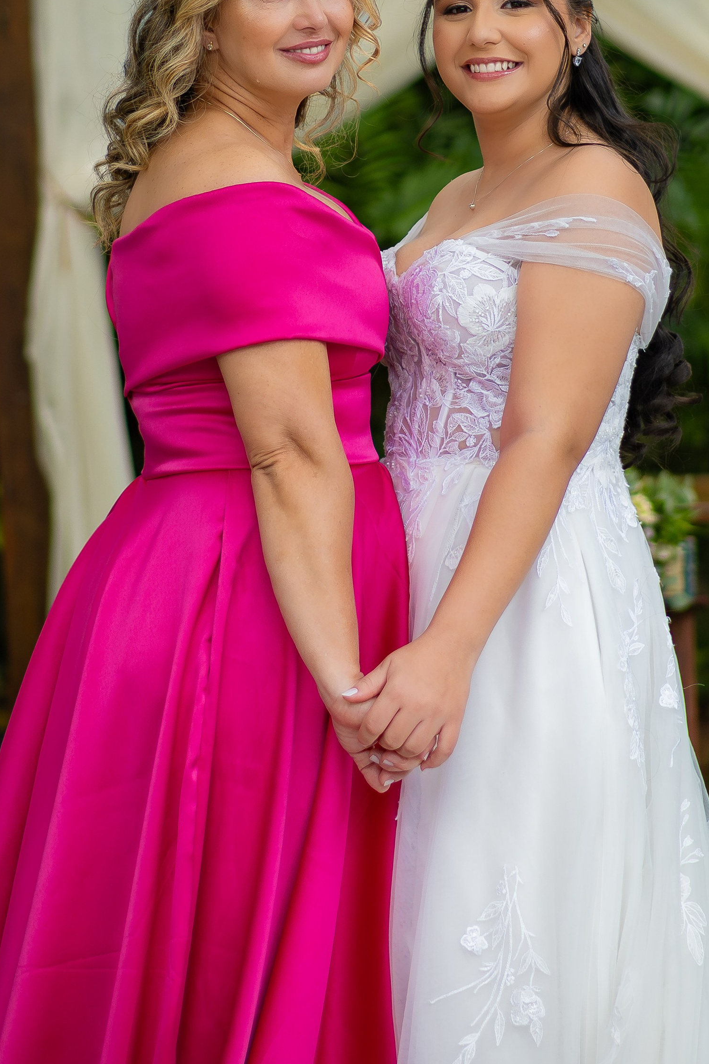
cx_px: 413
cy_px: 195
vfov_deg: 14.2
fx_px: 4254
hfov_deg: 9.5
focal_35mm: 144
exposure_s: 1/2000
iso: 400
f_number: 1.4
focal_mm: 56
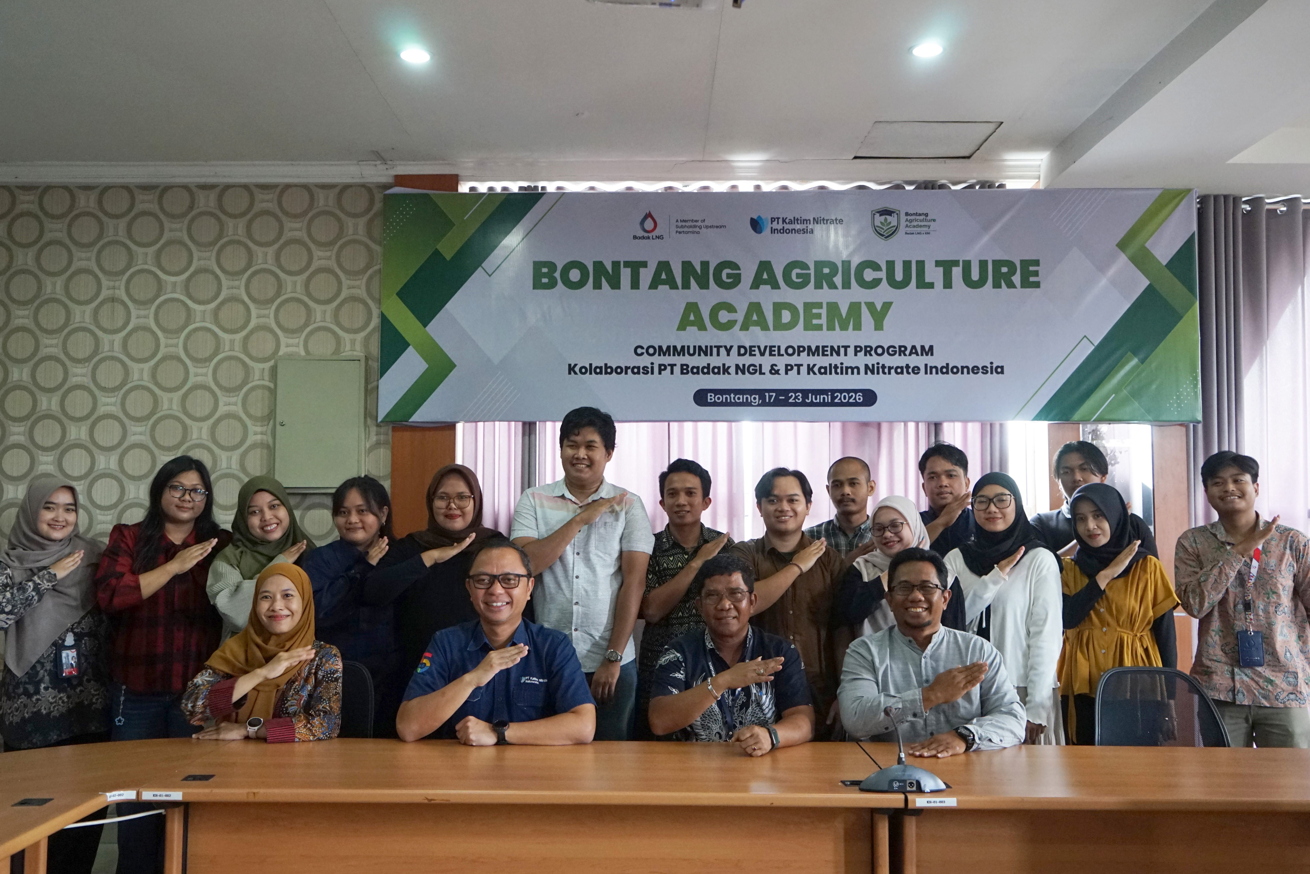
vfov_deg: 42.3
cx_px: 655
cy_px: 437
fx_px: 1128
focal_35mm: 31
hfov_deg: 60.3
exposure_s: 1/160
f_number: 4
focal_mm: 31
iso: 2500
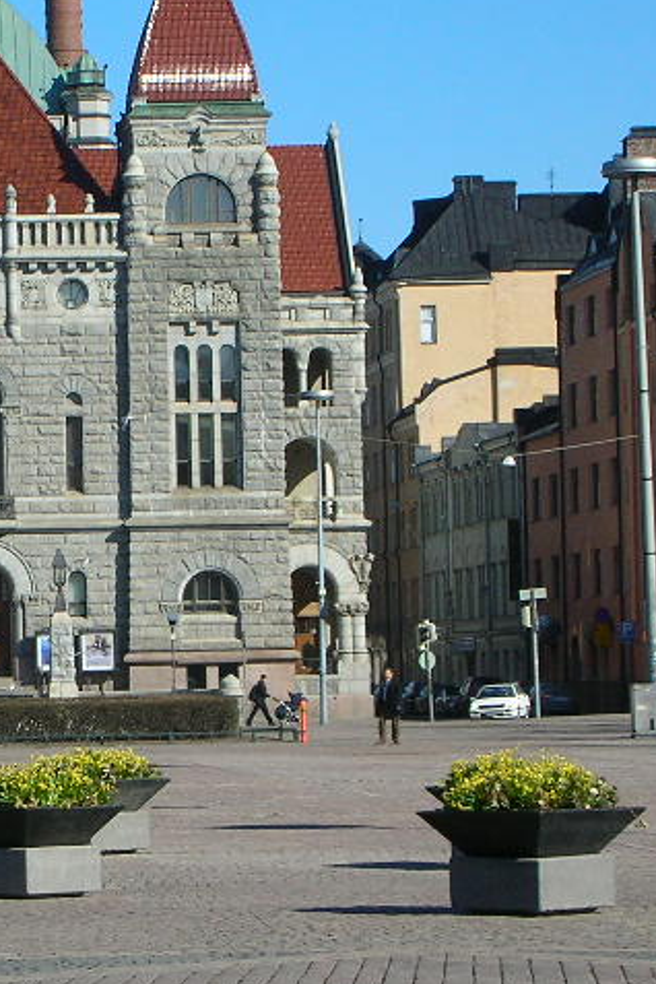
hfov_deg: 8.3
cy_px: 483
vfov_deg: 12.6
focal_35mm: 163
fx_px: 4455
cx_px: -208
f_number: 12.4
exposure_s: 1/75
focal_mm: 12.2
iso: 50
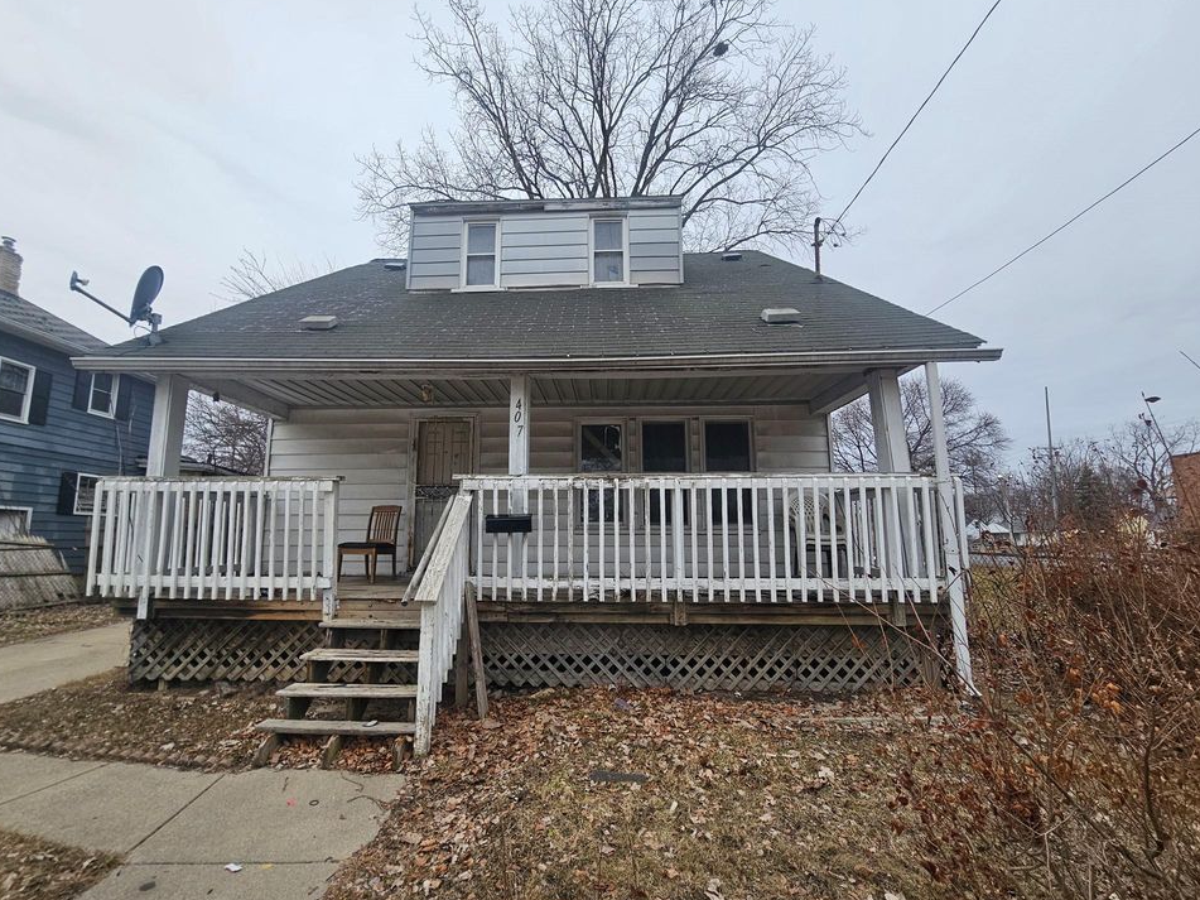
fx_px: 485
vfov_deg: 85.6
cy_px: 466
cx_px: 569
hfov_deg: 102.0
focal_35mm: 14
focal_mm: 2.2
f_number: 2.2
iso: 50
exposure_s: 1/488
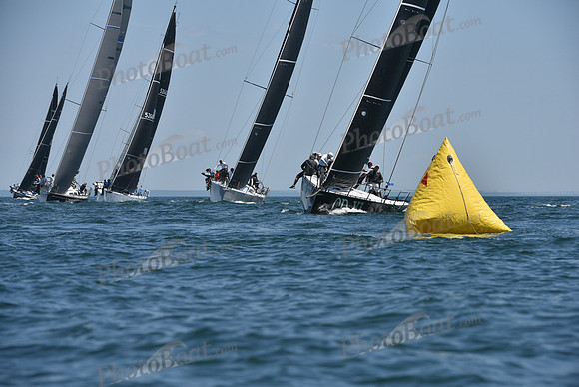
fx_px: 3217
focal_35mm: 200
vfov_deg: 6.9
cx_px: 290
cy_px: 194
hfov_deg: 10.3
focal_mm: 200
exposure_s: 1/1600
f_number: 8
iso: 320
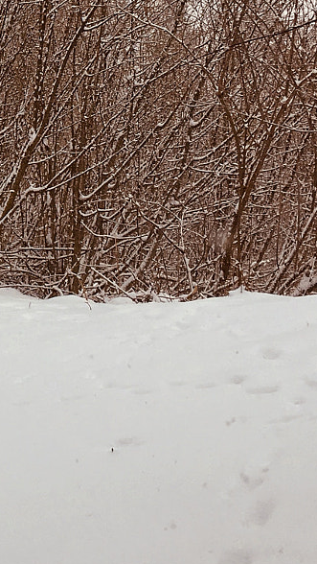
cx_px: -229
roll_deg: +4.0
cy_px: 16
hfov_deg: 12.9
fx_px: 1284
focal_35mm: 86
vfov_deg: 23.8
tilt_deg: -11.3
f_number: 2.2
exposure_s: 1/1054
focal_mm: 4.15
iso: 25
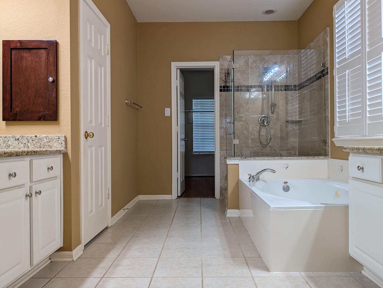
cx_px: 199
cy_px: 140
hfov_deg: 69.3
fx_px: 277
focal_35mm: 25
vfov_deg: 55.0
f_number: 1.68
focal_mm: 6.9
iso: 28
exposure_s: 1/120
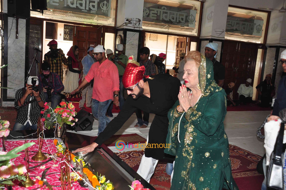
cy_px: 95
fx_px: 286
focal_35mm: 36
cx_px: 143
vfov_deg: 36.8
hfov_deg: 53.2
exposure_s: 1/160
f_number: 7.1
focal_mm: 24
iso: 400
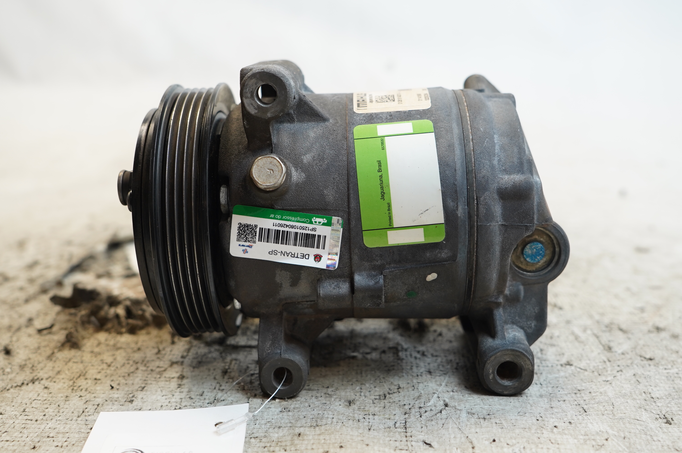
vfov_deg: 31.8
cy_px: 226
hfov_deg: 46.4
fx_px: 795
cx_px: 341
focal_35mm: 42
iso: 250
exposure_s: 1/60
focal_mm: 28
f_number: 4
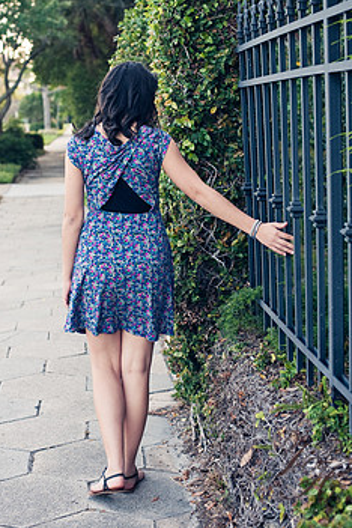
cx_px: 150
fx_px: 939
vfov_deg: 31.3
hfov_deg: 21.2
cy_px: 191
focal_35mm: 64
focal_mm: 50
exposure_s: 1/250
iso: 200
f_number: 4
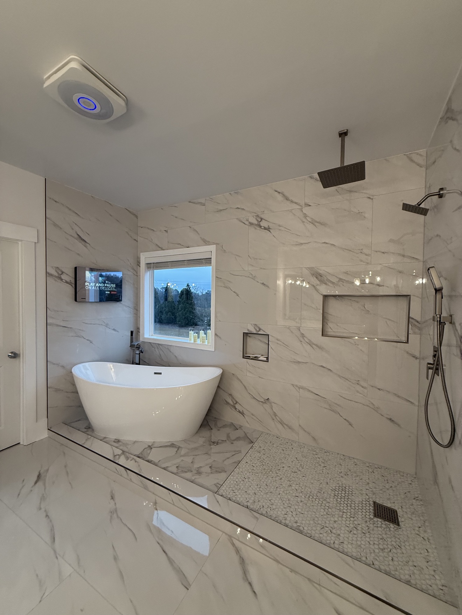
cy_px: 308
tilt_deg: -1.3
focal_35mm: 14
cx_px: 231
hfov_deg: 85.7
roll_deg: -0.7
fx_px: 249
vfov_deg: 102.1
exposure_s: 1/120
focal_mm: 2.22
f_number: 2.2
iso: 160
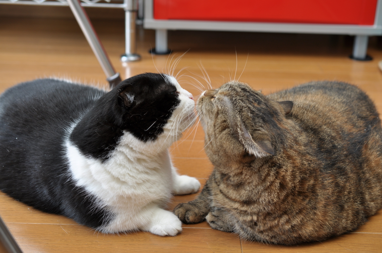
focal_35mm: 60
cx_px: 191
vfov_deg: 22.6
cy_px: 126
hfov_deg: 33.4
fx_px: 636
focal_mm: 40
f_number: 4.5
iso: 200
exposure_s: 1/60
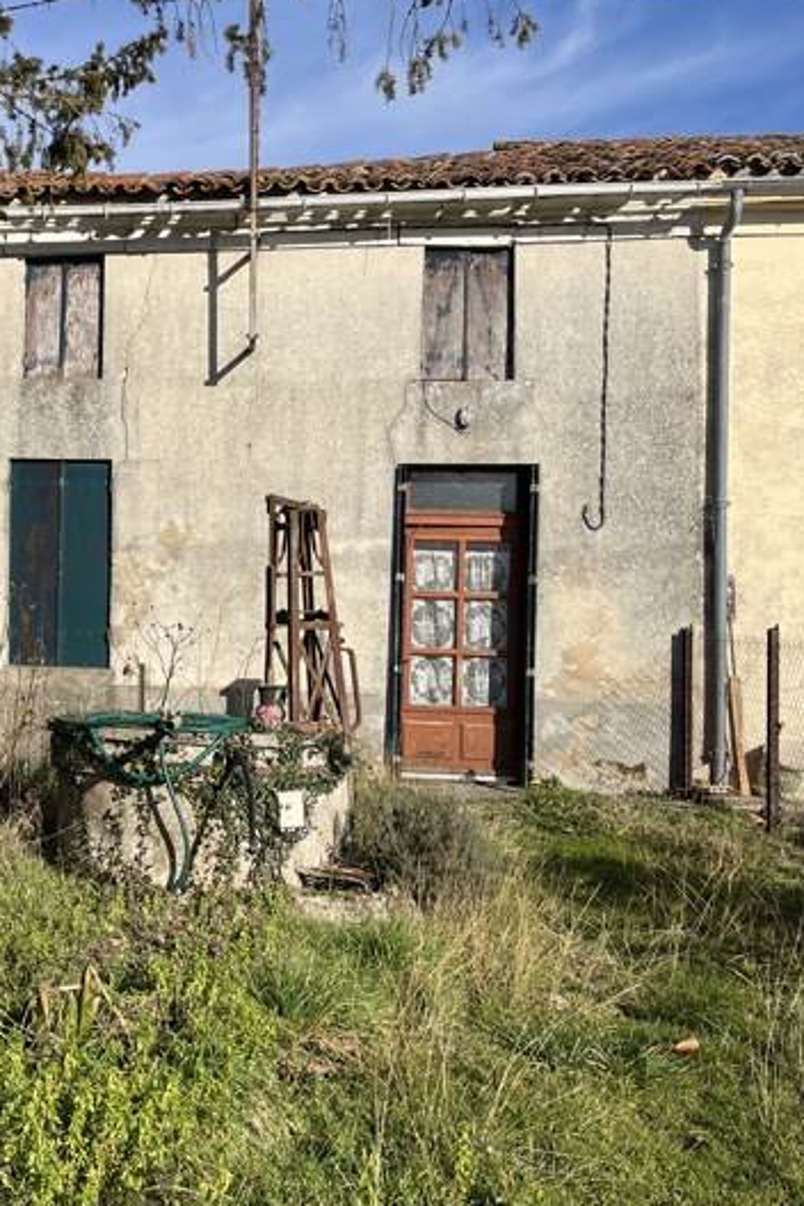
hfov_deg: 30.9
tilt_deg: +0.9
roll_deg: -1.4
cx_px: 50
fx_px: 1373
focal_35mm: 41
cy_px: 596
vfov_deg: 47.4
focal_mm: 5.1
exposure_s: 1/4484
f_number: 1.6
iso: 50
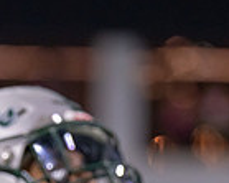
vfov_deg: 2.5
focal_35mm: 607
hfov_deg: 3.2
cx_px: -128
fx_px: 4111
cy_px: 309
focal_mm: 141
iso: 2500
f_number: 2.8
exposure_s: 1/1000
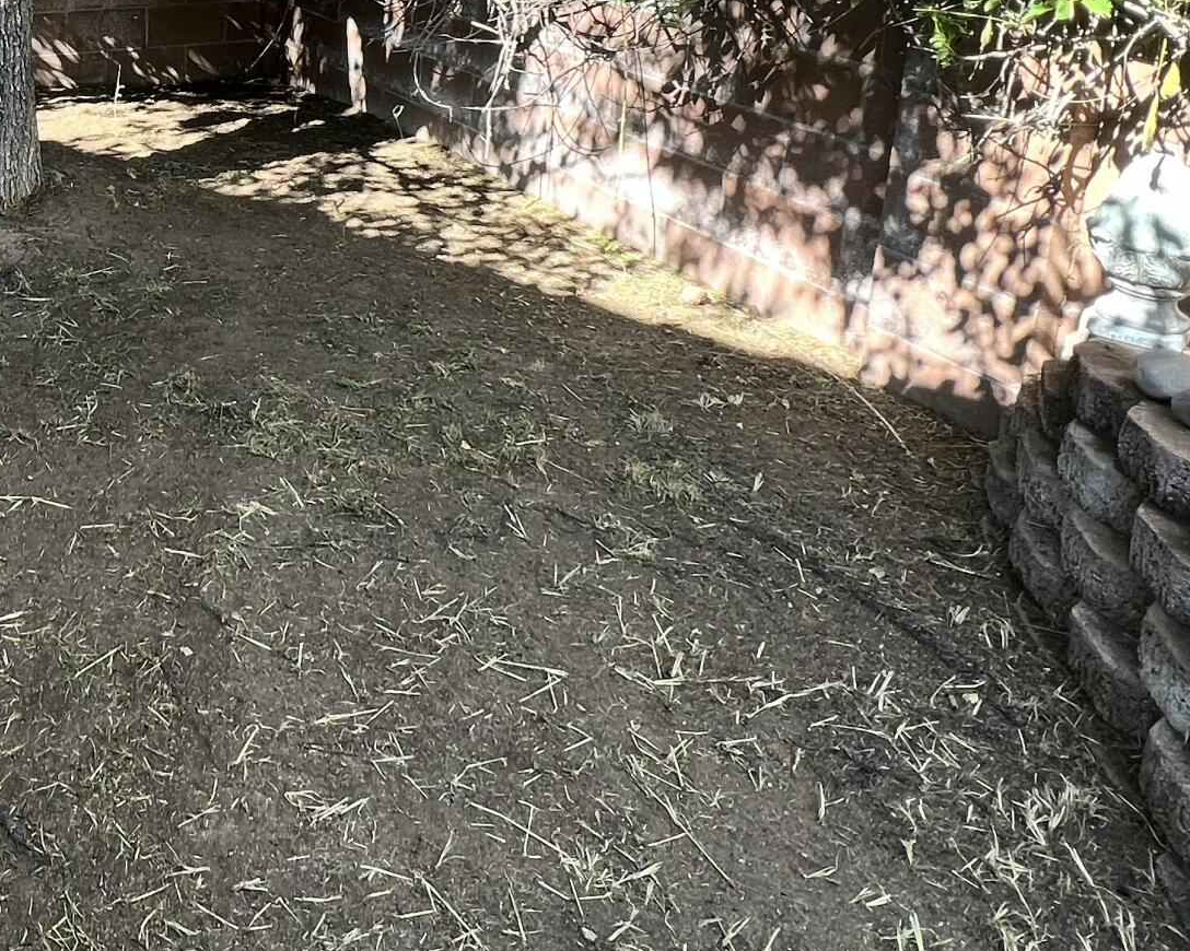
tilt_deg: -11.7
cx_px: 39
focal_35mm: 35
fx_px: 1232
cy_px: 26
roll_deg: +0.3
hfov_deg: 44.9
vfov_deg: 38.1
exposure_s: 1/99
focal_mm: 1.57
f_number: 1.8
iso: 40
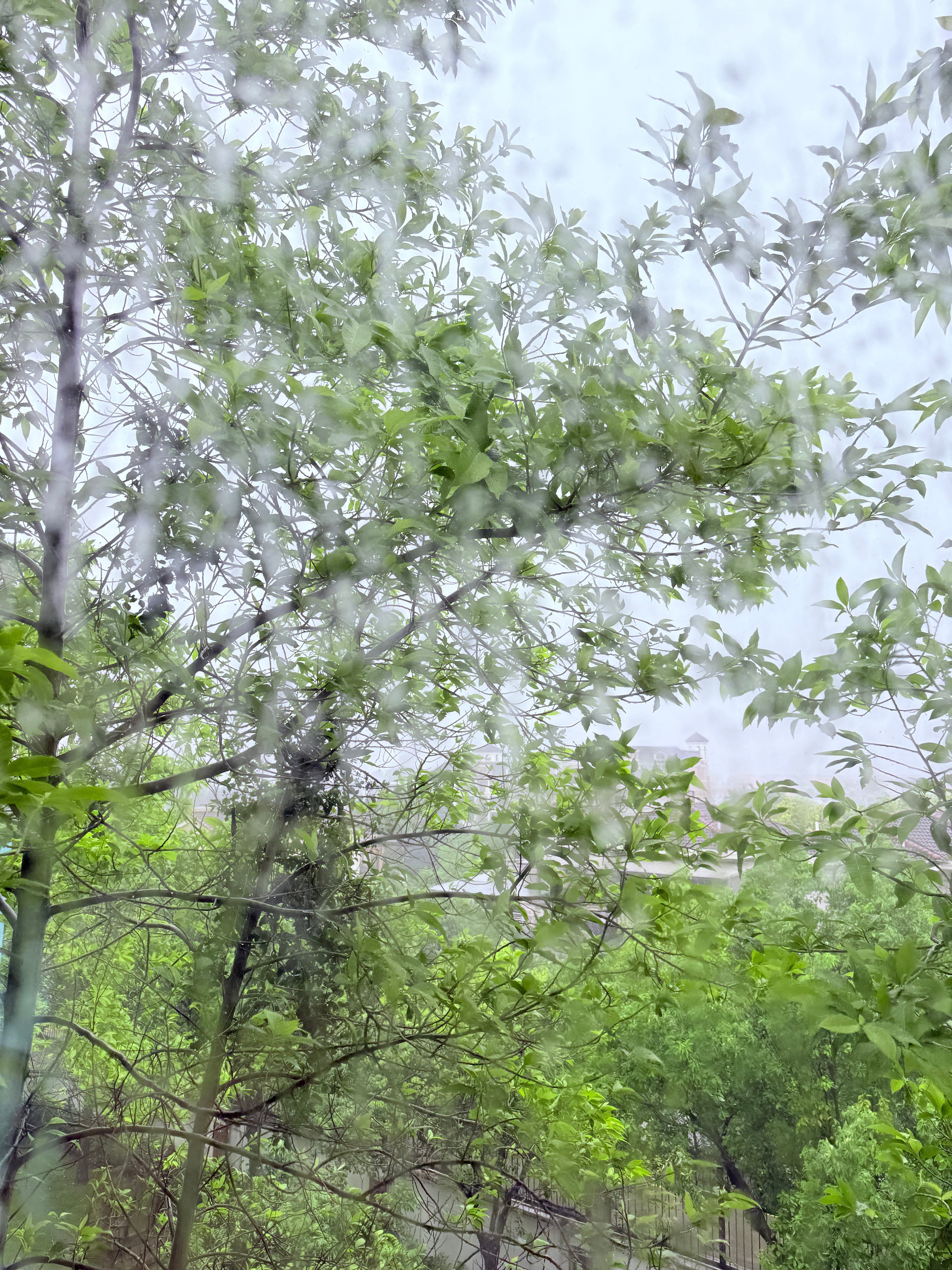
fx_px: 880
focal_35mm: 24
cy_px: 635
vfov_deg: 71.6
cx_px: 476
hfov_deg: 56.8
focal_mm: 6.76
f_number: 1.78
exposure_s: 1/450
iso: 80
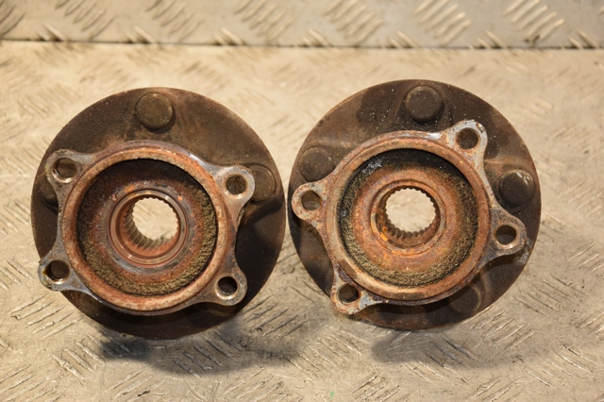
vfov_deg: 13.8
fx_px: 1660
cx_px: 302
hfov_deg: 20.6
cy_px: 201
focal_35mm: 99
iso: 800
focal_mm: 66
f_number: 5.3
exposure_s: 1/100
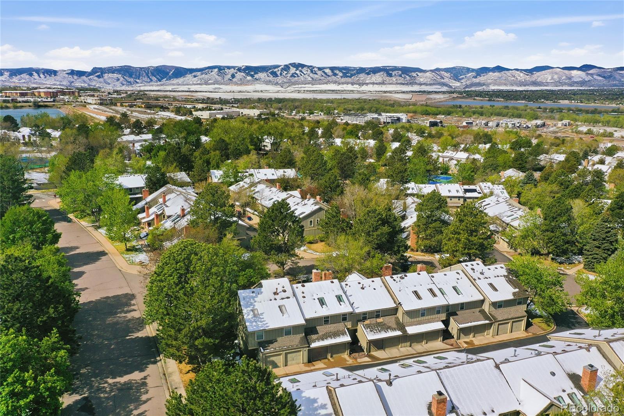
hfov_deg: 65.5
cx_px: 312
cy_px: 208
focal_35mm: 28
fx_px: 485
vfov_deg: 46.4
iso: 100
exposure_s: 1/1000
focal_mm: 10.3
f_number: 7.1
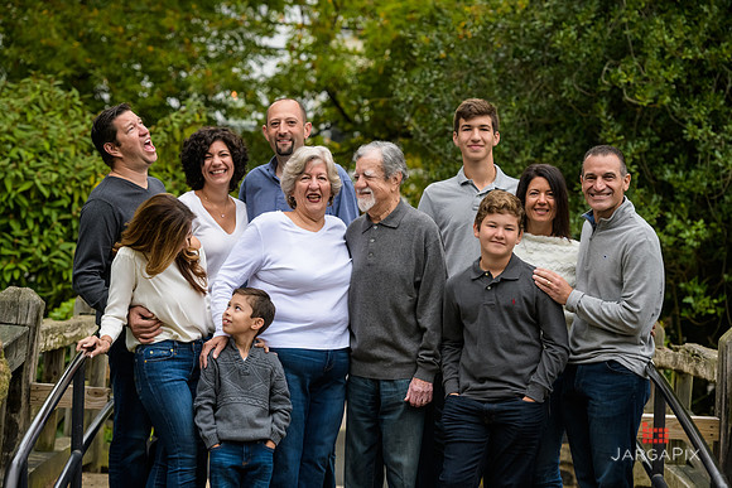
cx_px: 366
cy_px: 244
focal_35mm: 130
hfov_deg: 15.8
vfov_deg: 10.6
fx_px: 2644
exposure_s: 1/400
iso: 1000
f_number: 5.6
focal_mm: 130
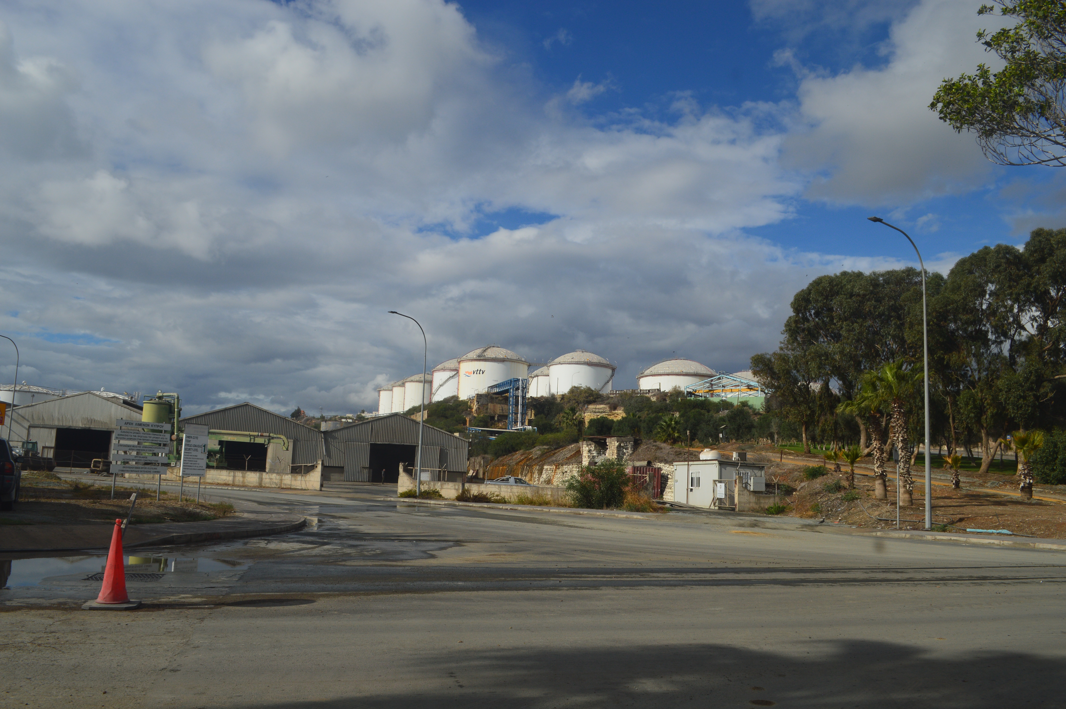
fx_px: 799
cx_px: 533
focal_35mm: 27
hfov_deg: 67.4
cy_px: 354
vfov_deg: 47.8
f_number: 11
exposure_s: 1/500
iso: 160
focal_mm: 18
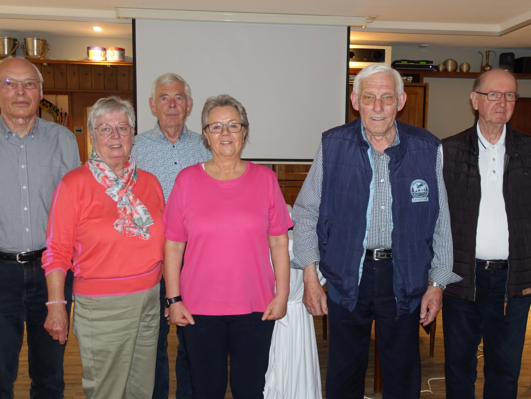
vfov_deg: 42.9
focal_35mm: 33
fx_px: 506
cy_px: 227
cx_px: 315
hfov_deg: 55.0
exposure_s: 1/30
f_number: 1.8
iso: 250
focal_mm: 8.8
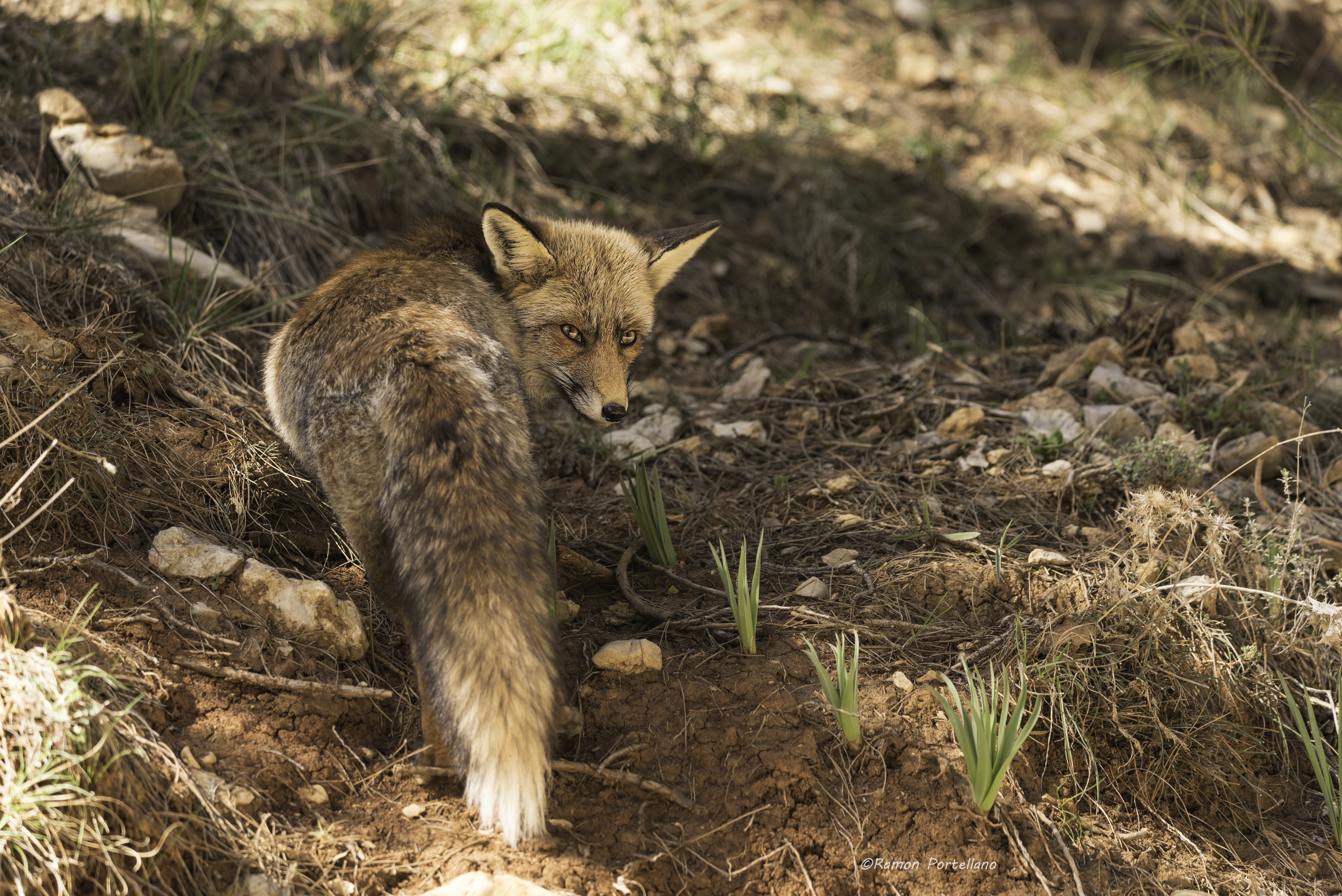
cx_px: 671
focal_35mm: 280
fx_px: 10441
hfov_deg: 7.4
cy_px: 448
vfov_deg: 4.9
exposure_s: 1/320
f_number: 5.6
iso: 400
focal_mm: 280
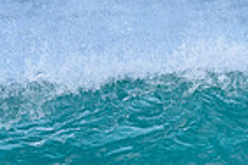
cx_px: 112
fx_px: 31060
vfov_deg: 0.3
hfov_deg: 0.5
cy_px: 267
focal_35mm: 4509
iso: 640
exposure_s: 1/2000
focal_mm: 800
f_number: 6.3
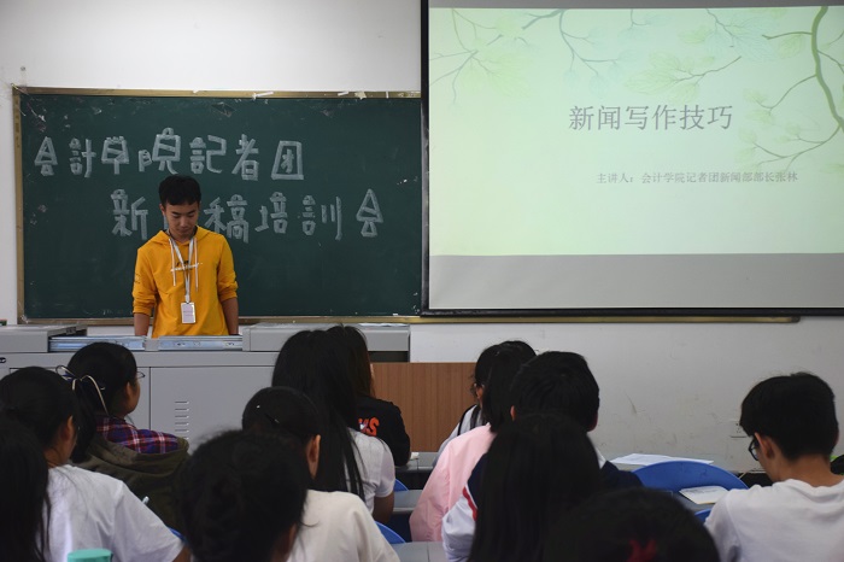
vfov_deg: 21.5
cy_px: 281
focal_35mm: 63
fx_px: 1476
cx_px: 422
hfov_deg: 31.9
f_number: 4.5
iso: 450
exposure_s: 1/60
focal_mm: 42
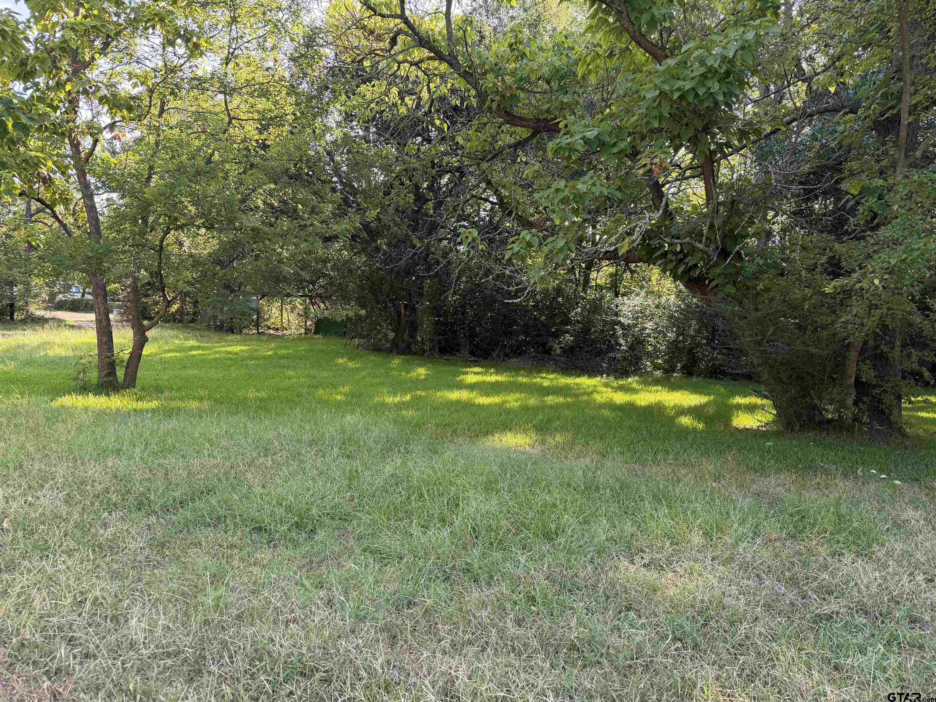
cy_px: 351
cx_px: 468
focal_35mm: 24
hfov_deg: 71.6
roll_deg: +1.1
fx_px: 649
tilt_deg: -3.4
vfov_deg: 56.8
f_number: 1.78
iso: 80
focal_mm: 6.76
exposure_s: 1/212
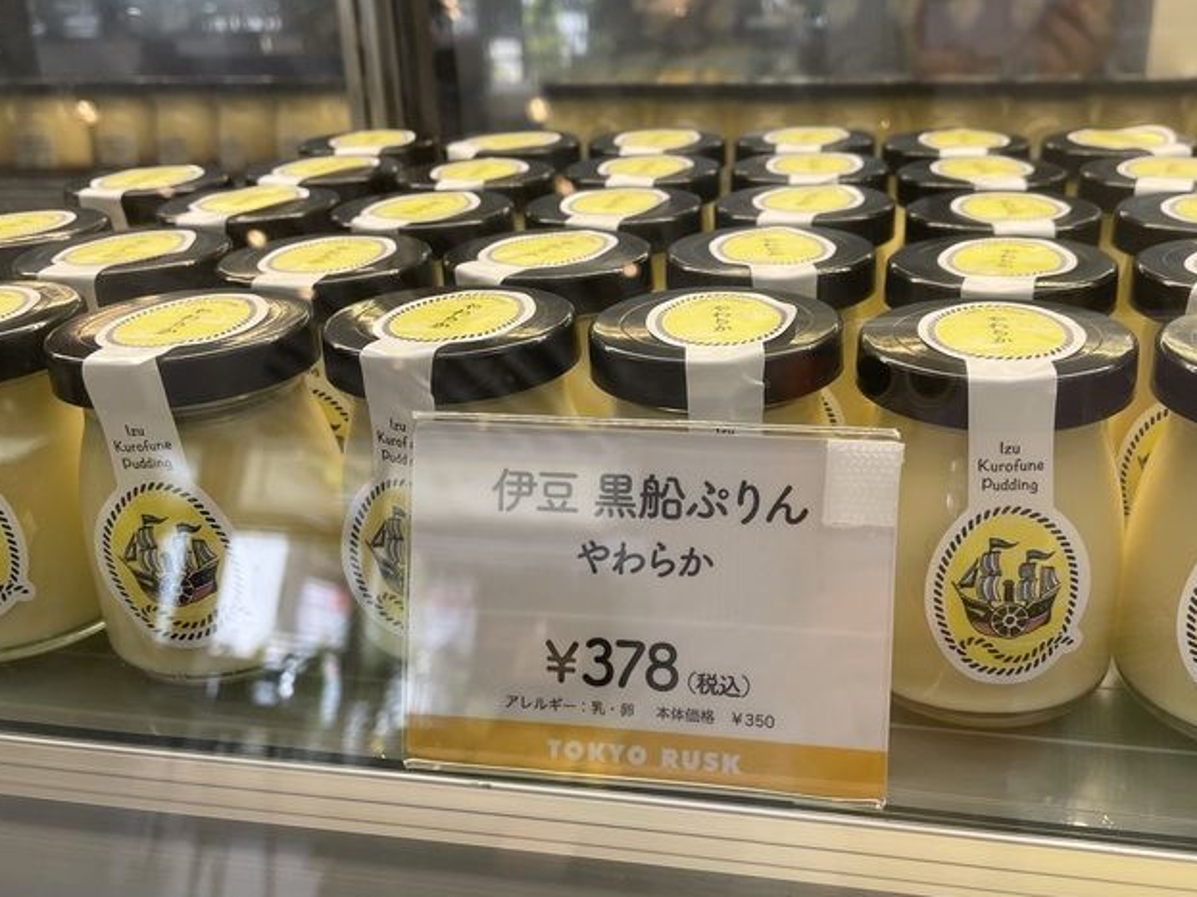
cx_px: 693
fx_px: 1175
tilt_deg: -19.9
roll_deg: +2.2
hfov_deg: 53.7
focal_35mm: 34
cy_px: 456
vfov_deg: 41.8
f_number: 1.6
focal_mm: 4.2
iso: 32
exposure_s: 1/265
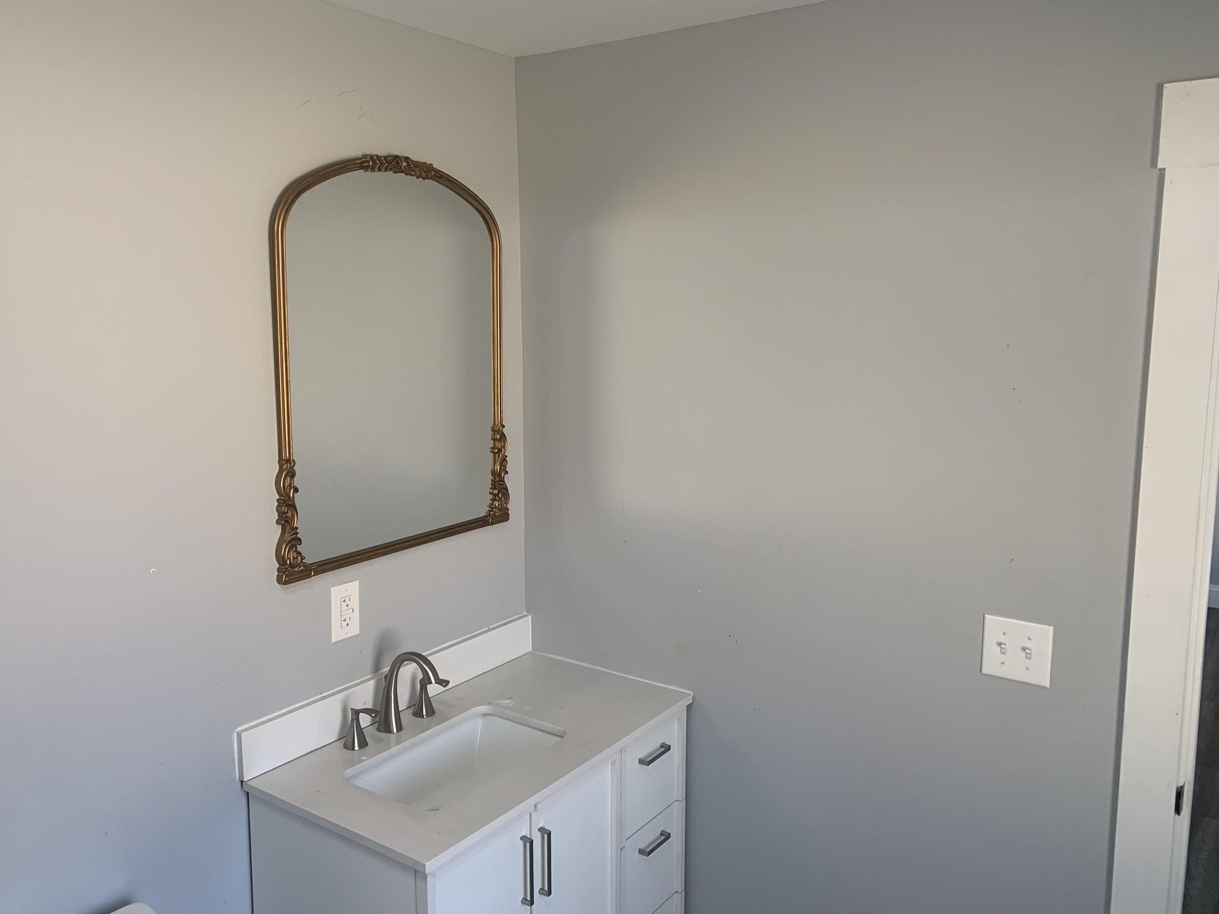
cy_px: 426
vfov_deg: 49.7
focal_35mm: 28
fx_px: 986
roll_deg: -0.1
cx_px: 567
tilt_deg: -7.2
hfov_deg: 63.4
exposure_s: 1/60
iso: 64
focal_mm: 4.25
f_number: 1.8
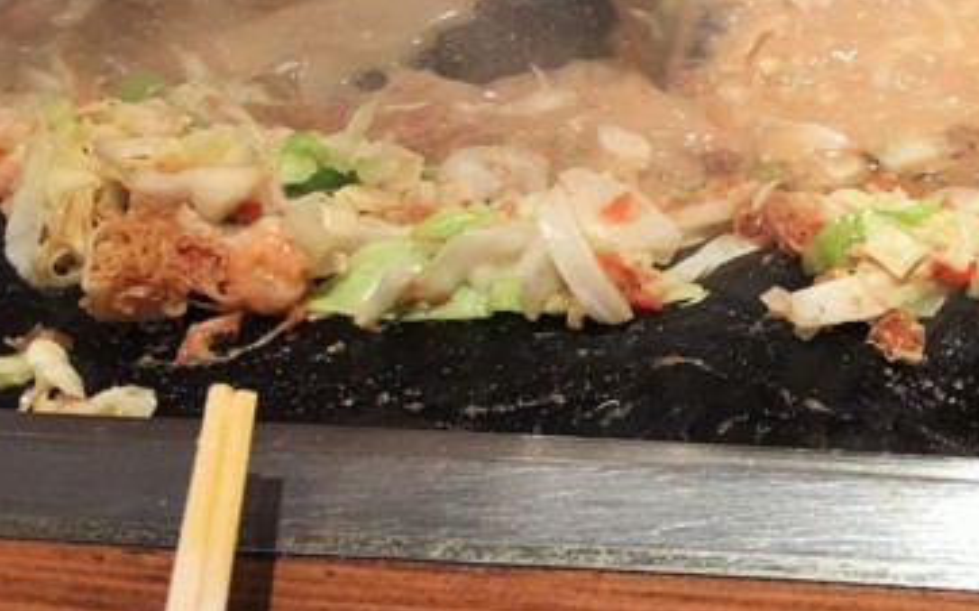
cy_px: 8
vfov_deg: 18.6
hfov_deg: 28.9
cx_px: 901
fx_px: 1814
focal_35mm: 68
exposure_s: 1/15
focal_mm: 4.15
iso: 32
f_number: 2.2
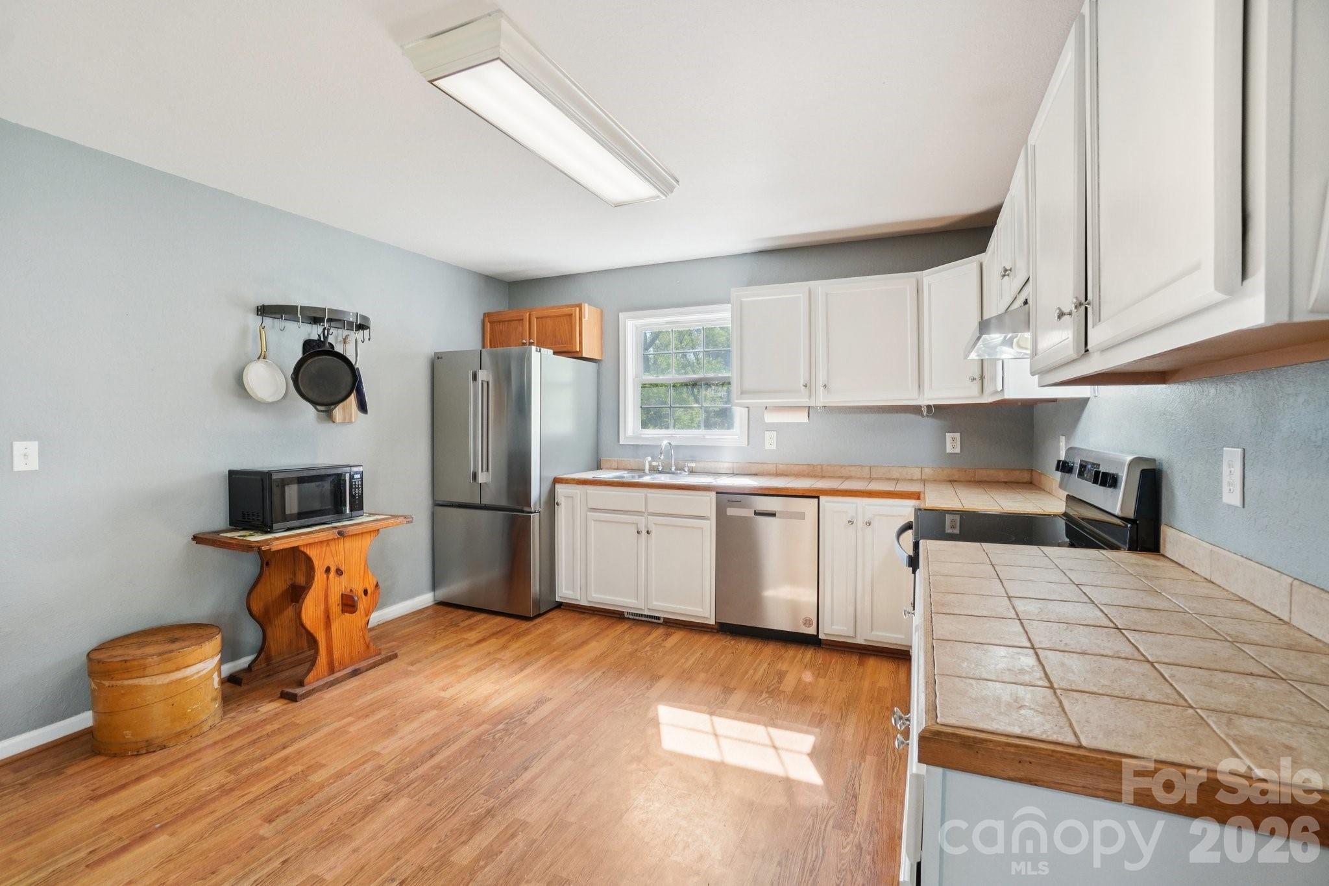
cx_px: 664
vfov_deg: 77.3
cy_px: 443
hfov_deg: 100.4
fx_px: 554
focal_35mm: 15
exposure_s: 1/30
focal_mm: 10
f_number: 8
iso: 400
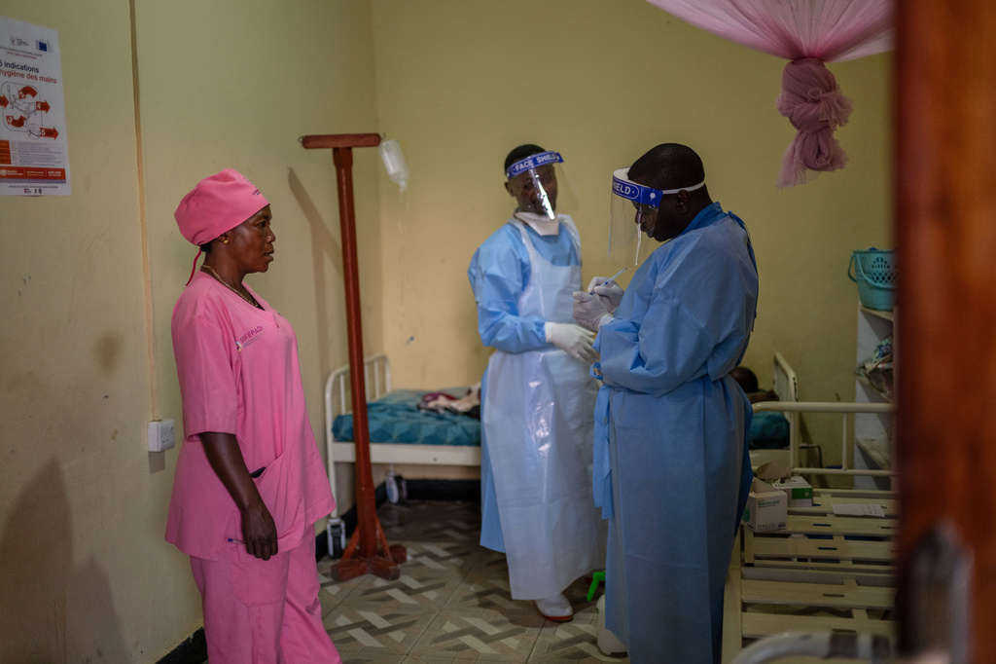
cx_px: 498
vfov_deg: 37.8
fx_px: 968
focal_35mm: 35
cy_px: 332
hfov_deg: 54.4
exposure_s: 1/60
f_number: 1.4
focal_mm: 35
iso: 1600
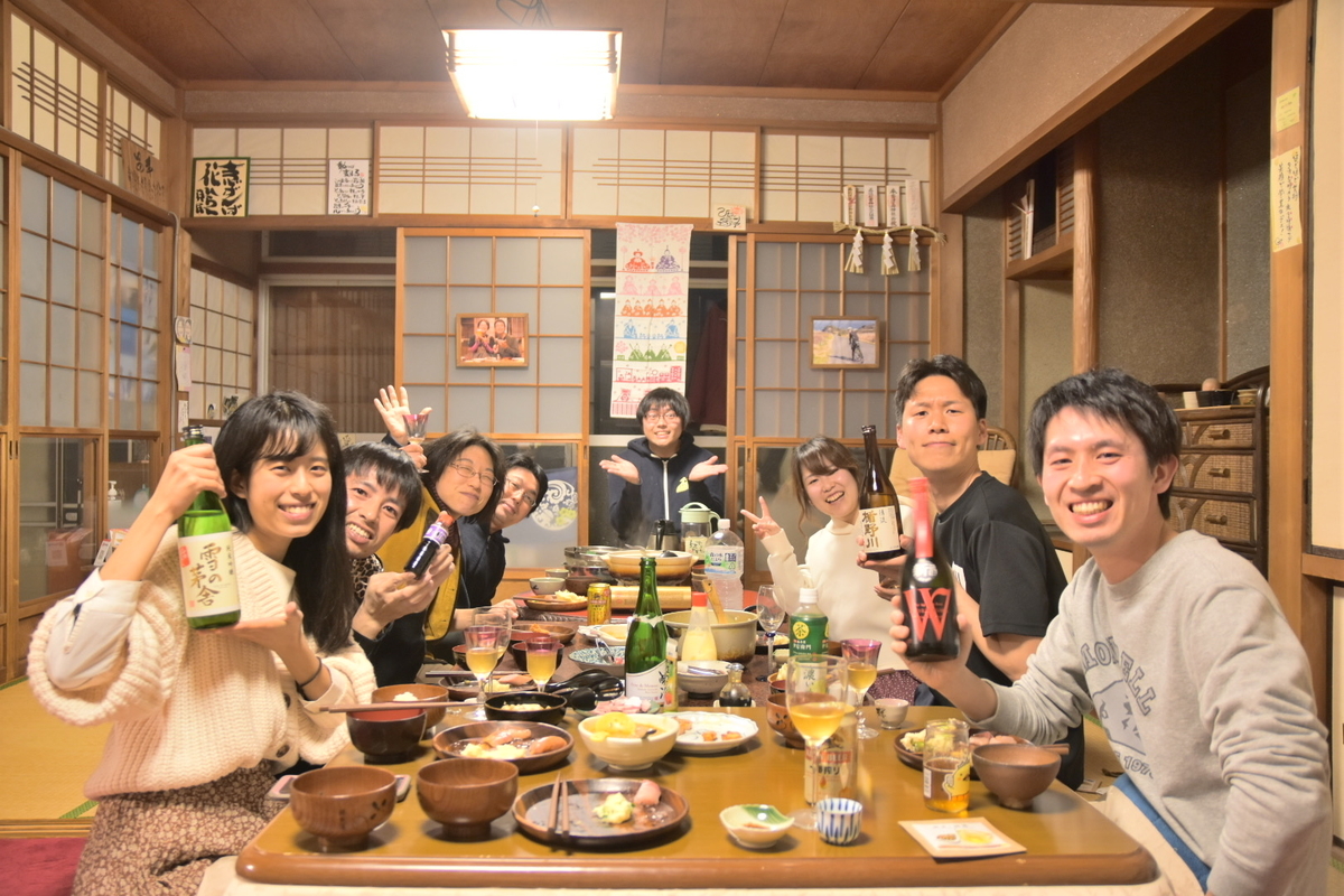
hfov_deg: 61.9
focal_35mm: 30
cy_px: 448
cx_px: 672
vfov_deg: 43.6
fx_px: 1120
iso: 400
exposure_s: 1/15
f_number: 2.8
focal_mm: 20
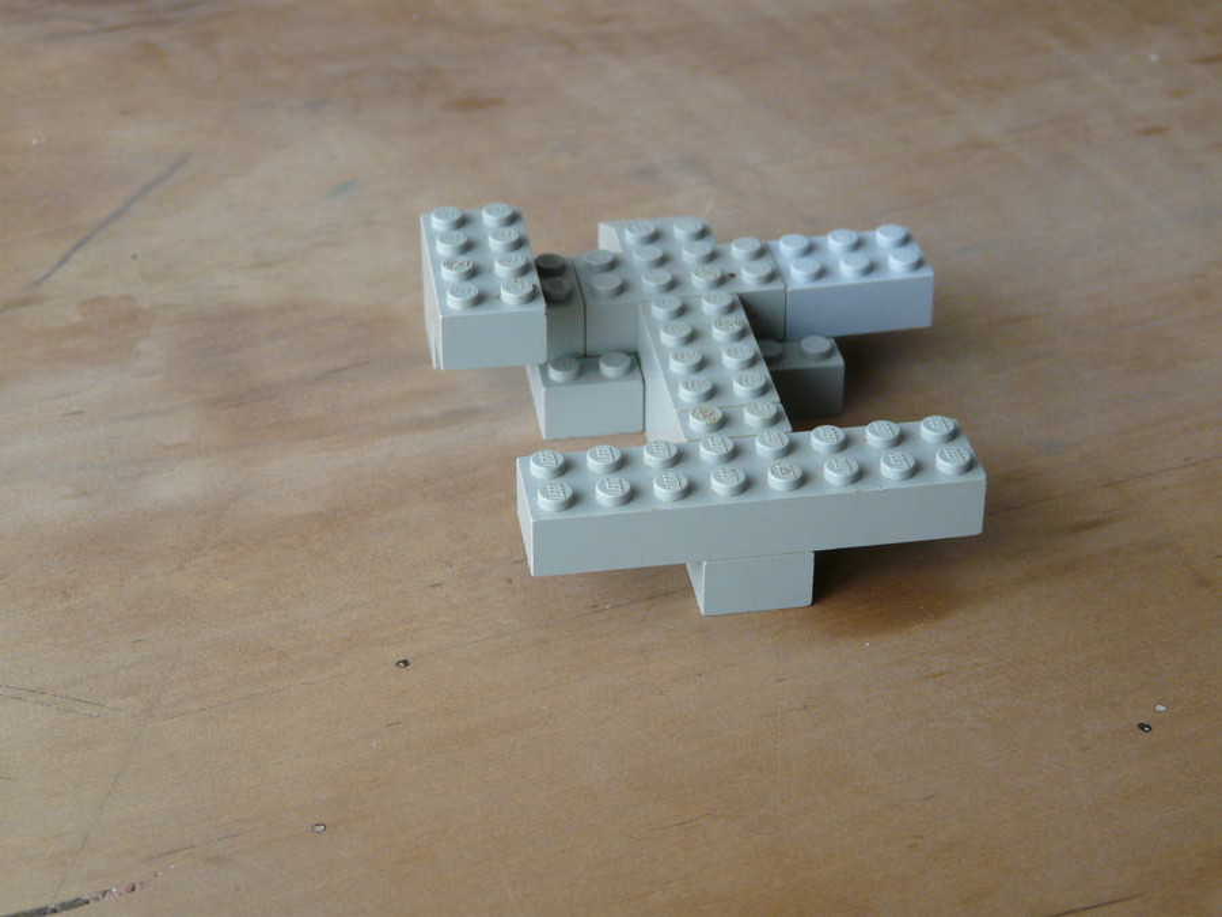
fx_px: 2330
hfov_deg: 29.4
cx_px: 611
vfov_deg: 22.3
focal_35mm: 66
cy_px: 458
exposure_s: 1/6
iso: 200
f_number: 3.2
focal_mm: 10.8
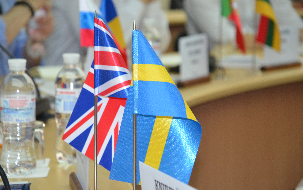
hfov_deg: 13.0
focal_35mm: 161
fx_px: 1325
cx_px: 152
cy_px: 98
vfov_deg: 8.2
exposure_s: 1/60
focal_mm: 105
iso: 1600
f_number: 5.6
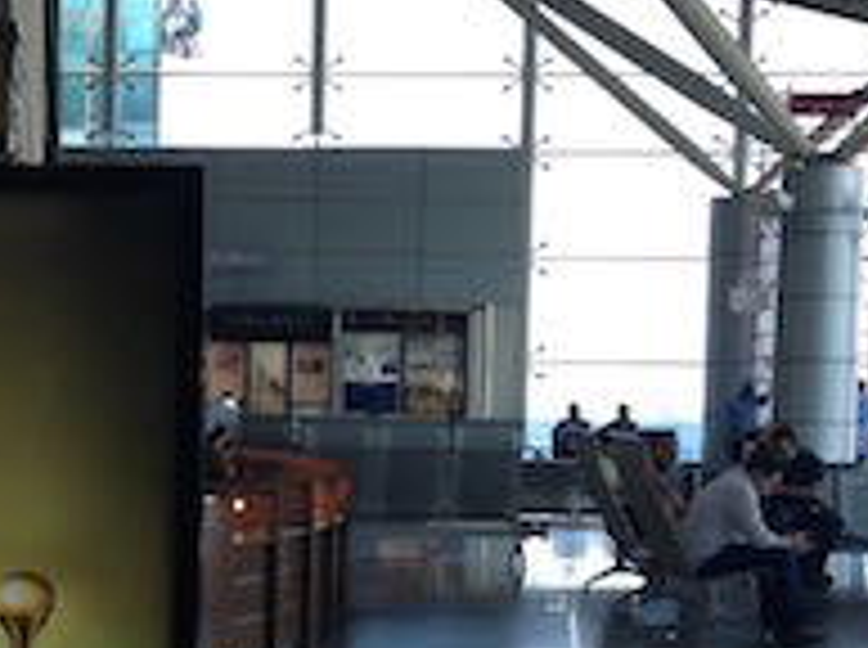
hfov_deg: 16.2
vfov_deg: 12.2
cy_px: 632
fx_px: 3003
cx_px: 58
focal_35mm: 120
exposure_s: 1/120
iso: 50
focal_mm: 4.12
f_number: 2.4
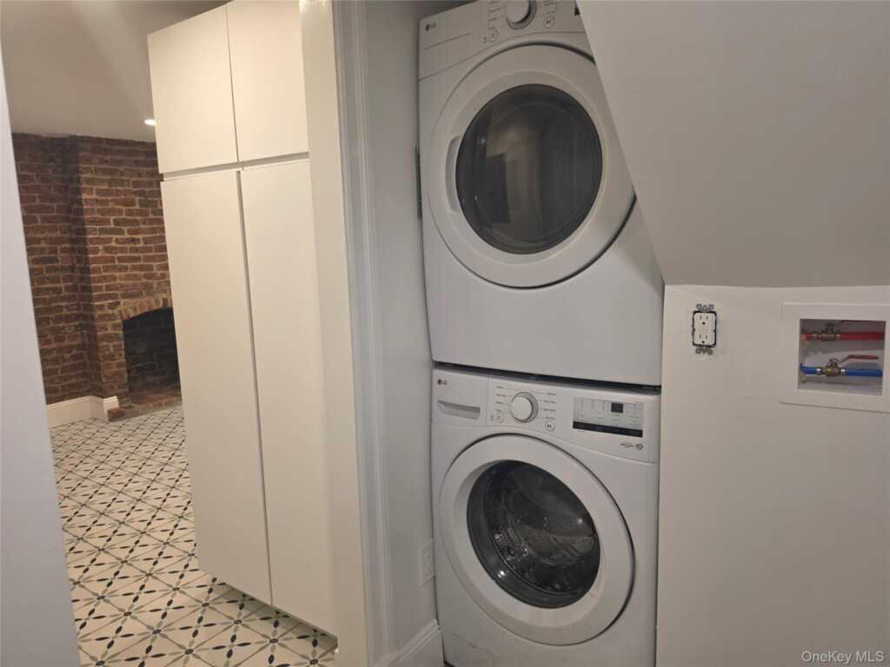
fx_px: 591
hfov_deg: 73.9
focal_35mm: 23
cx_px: 445
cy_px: 334
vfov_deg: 58.9
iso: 100
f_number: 1.4
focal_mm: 6.5
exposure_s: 1/120
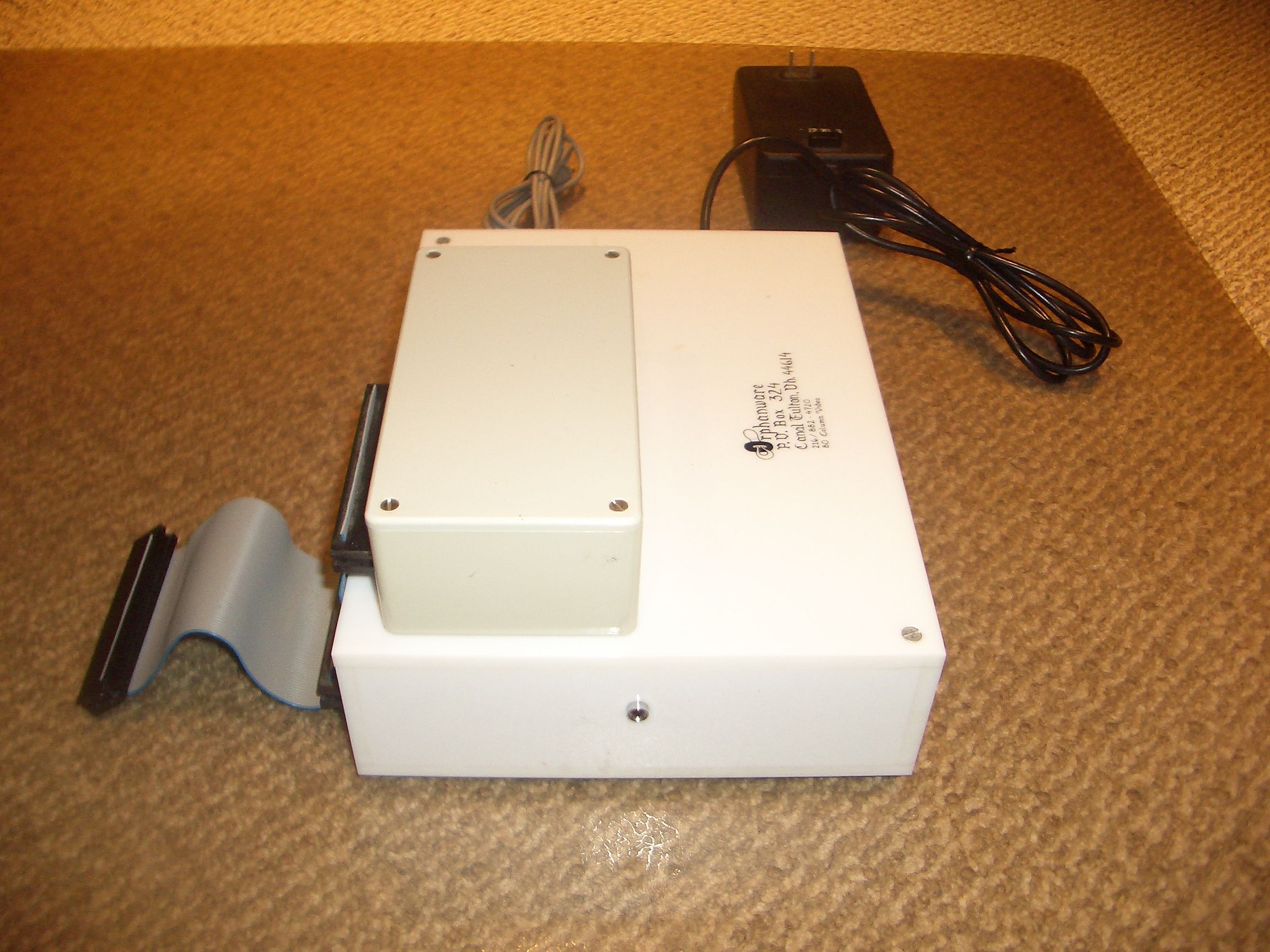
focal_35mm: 35
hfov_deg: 52.6
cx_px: 635
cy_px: 476
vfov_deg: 40.7
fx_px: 1284
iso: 100
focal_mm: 5.8
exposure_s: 1/60
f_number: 2.6
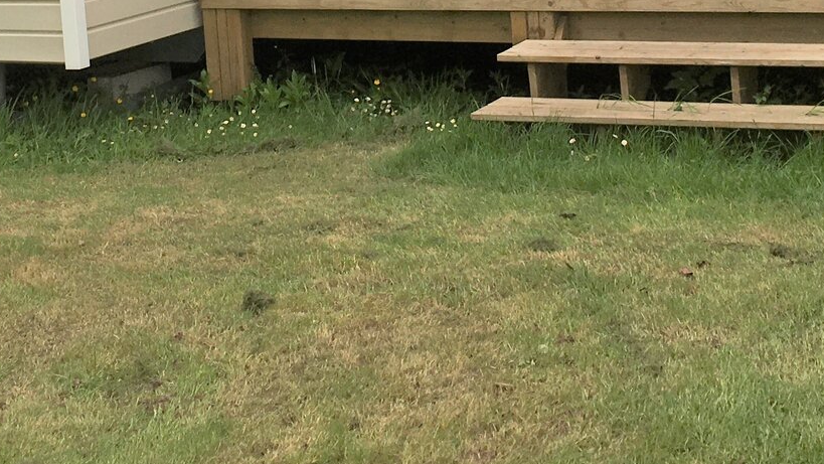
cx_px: 307
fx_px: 1726
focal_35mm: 79
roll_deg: +3.3
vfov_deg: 14.5
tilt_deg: -0.3
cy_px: -189
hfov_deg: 26.8
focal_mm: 4.15
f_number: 2.2
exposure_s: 1/578
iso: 25
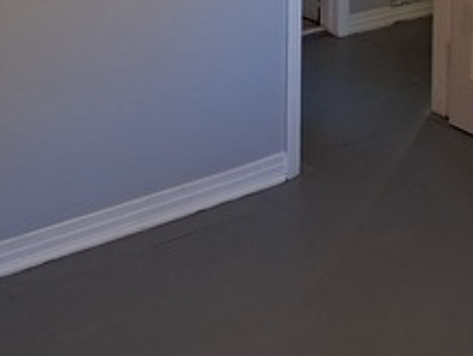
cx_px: 332
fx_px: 1135
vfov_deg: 16.5
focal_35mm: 83
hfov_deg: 23.4
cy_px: -144
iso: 250
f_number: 1.8
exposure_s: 1/50
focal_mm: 4
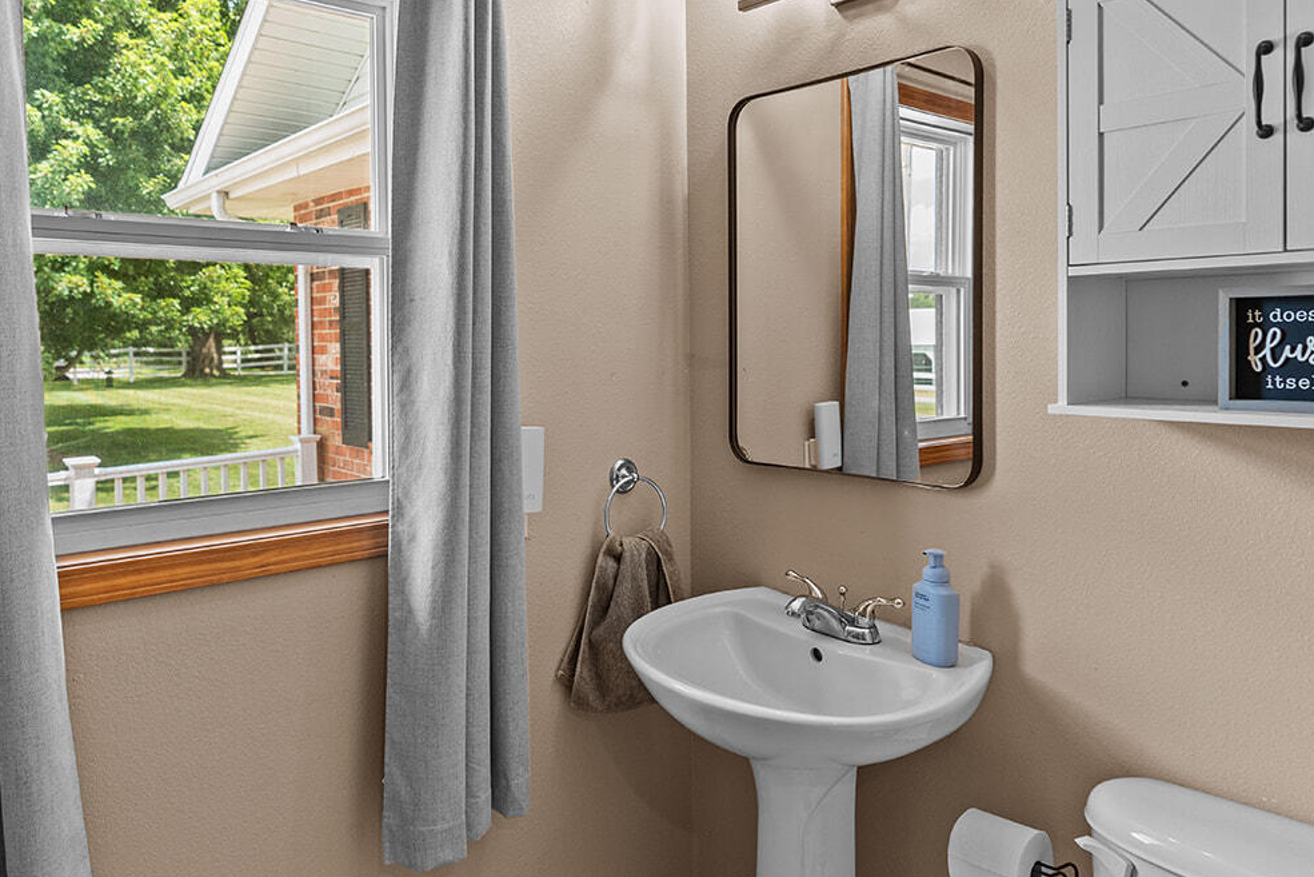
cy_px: 366
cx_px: 604
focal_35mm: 26
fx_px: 949
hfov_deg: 69.3
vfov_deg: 49.4
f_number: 4
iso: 1250
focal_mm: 16
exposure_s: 1/50
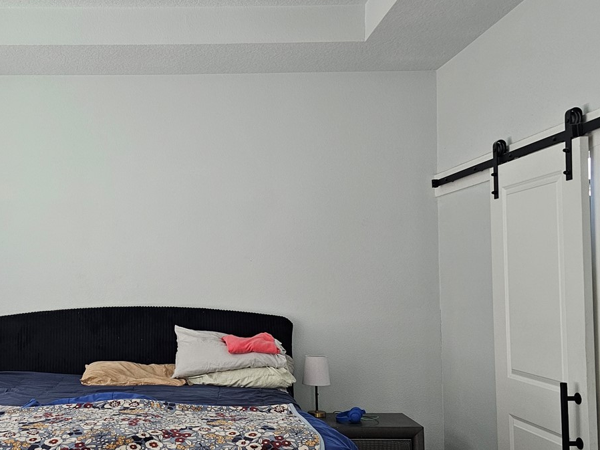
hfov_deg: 44.8
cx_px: 179
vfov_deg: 35.1
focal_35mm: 41
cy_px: 257
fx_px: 710
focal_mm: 6.3
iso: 400
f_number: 1.7
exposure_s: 1/170
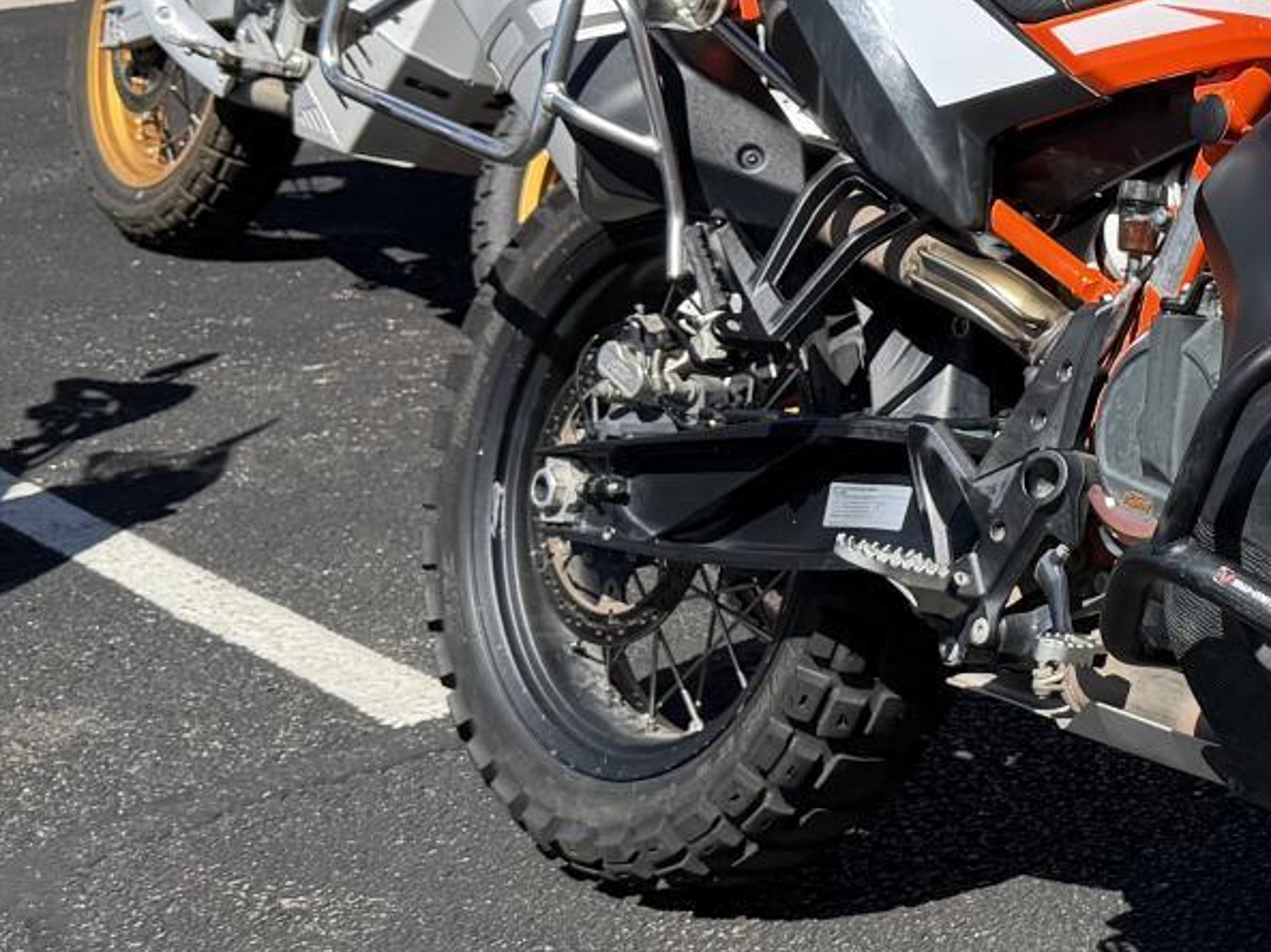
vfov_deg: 18.1
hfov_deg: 22.0
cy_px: 330
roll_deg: -0.6
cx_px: 1605
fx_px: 2972
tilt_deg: -14.5
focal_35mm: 81
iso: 100
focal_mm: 6.76
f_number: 1.78
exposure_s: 1/3021
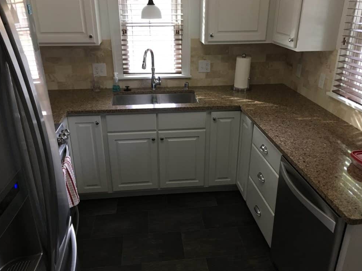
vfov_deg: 46.8
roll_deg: +0.2
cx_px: 182
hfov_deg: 60.0
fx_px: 314
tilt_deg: -23.4
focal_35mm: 30
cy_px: 133
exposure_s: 1/24
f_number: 2.2
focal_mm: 4.15
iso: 200
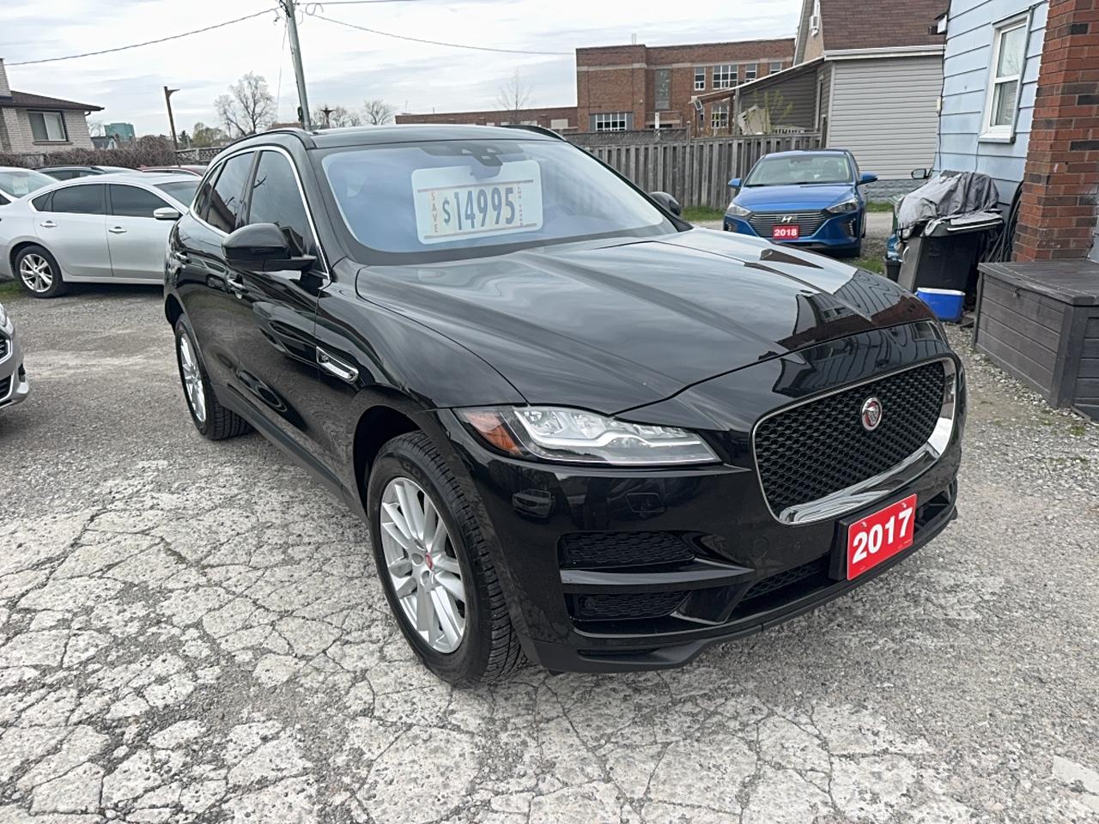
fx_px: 762
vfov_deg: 56.8
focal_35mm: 24
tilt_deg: -18.2
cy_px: 412
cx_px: 550
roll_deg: +3.1
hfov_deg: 71.6
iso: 50
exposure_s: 1/2083
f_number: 1.78
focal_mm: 6.76
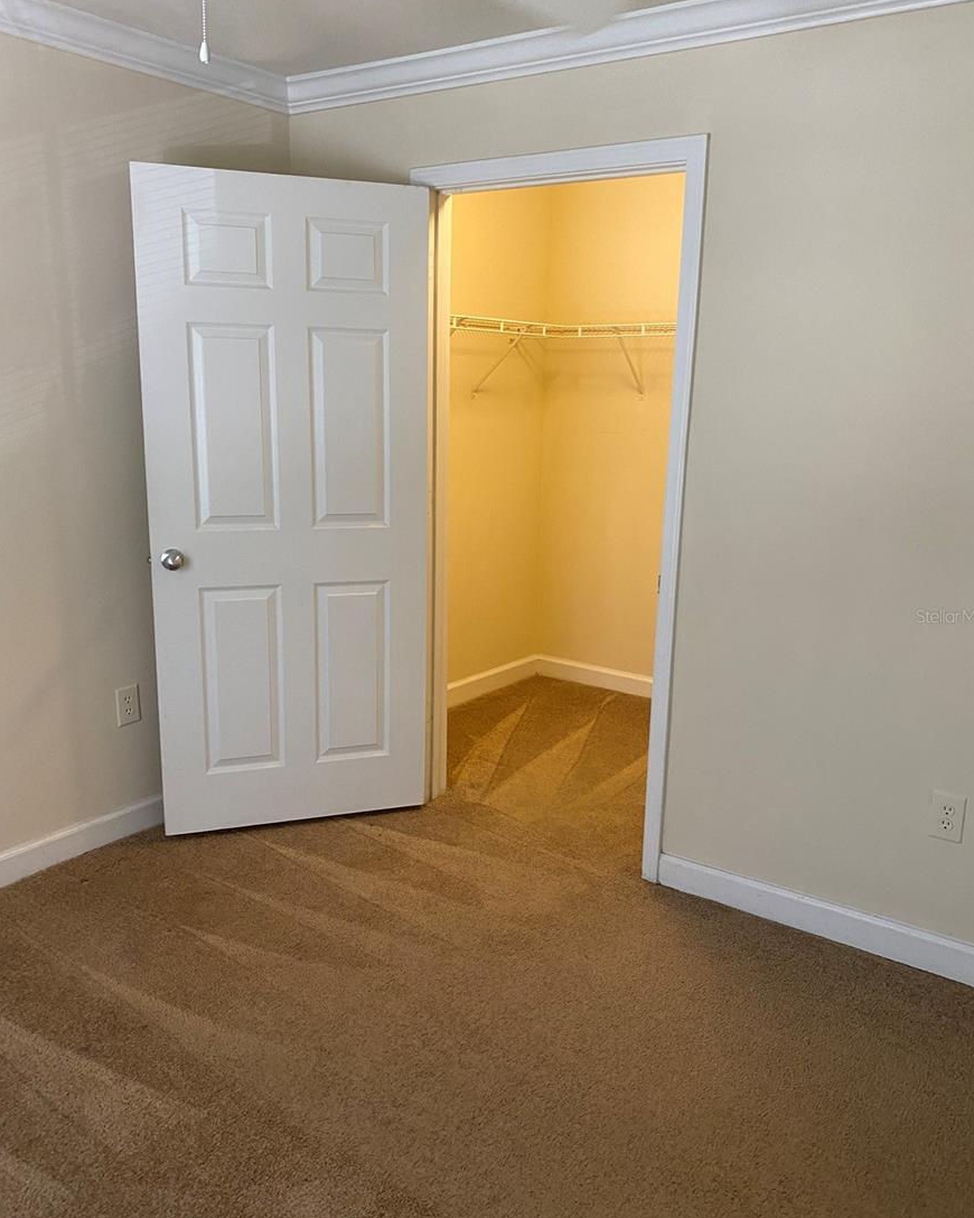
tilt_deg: -11.7
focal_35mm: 28
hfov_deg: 51.5
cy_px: 616
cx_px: 491
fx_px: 1009
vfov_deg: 62.2
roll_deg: -0.5
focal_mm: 4.25
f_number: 1.8
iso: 125
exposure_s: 1/60
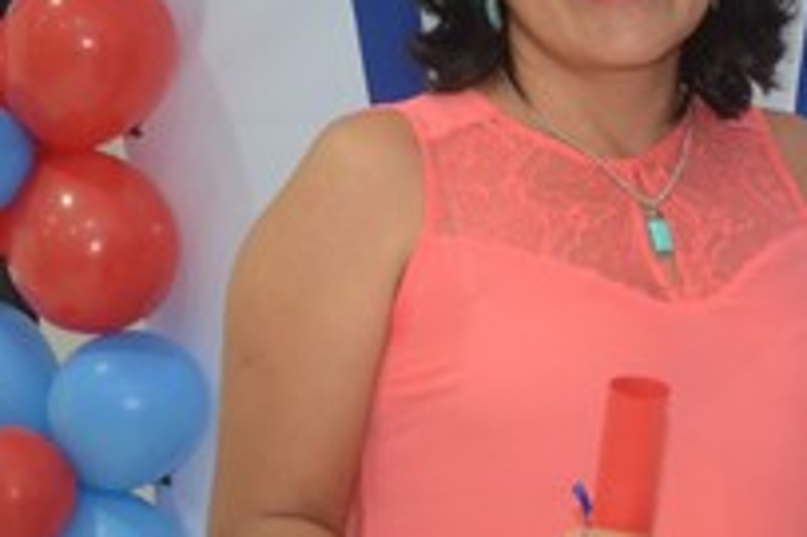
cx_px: 684
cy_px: 243
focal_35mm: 206
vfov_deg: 6.7
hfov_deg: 10.0
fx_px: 4614
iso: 1600
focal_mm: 62
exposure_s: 1/80
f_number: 5
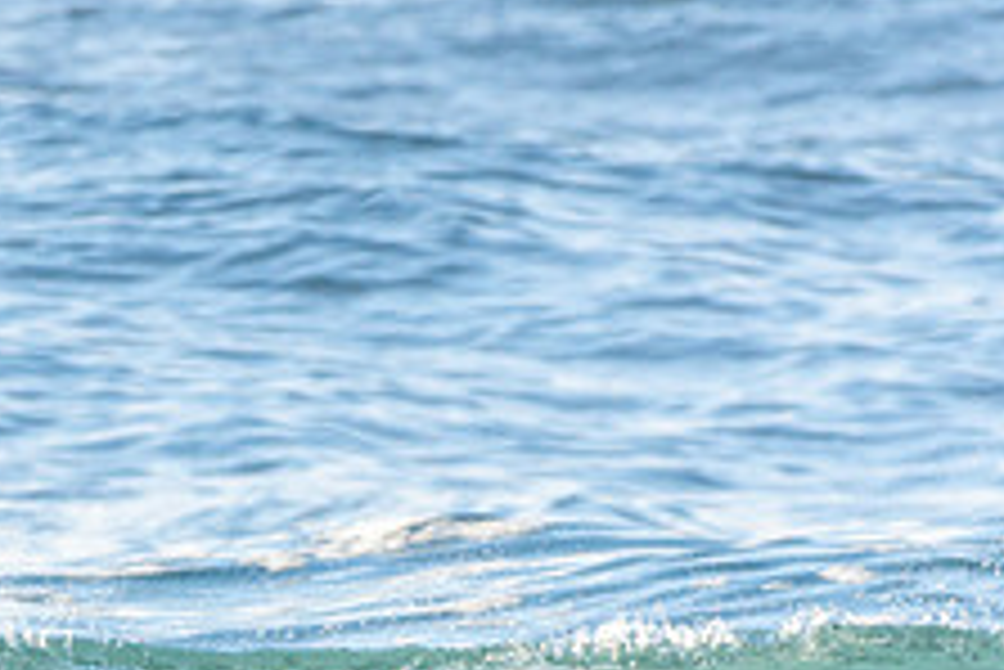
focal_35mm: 1949
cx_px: 225
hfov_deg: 1.1
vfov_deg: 0.7
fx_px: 54389
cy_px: 776
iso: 360
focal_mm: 500
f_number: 5.6
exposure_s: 1/1250
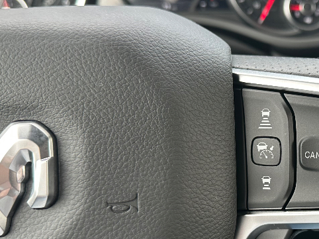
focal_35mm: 51
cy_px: 141
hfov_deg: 35.2
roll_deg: +1.2
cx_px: 290
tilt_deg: -30.8
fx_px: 470
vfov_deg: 28.5
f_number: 1.78
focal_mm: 6.86
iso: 125
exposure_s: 1/121
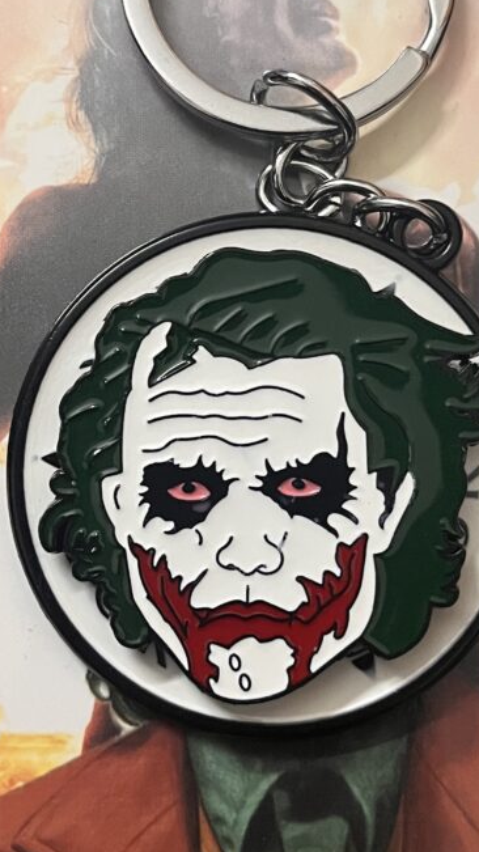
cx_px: 296
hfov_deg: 39.9
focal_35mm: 29
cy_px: 422
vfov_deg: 66.1
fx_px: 655
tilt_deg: -78.9
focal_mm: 5.1
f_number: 1.6
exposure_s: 1/50
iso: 400
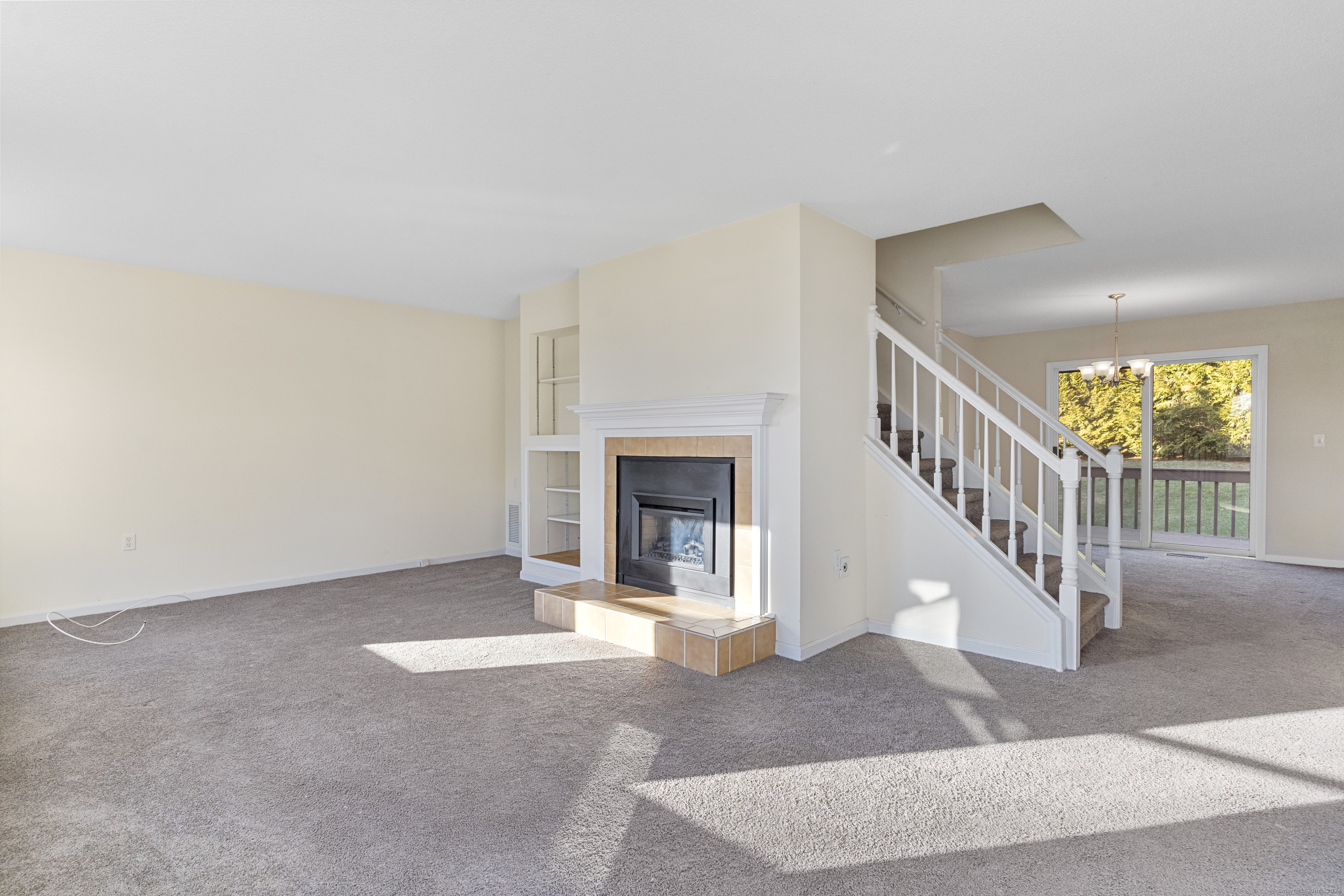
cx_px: 672
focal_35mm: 18
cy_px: 448
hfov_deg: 90.0
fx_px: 672
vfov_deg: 67.4
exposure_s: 1/25
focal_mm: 18
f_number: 7.1
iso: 1000
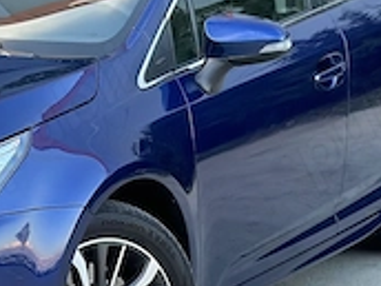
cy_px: 93
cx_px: -29
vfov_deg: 8.9
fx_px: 1838
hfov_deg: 11.7
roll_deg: -0.3
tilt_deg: -7.3
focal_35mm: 167
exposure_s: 1/163
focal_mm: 6.86
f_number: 1.78
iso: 160
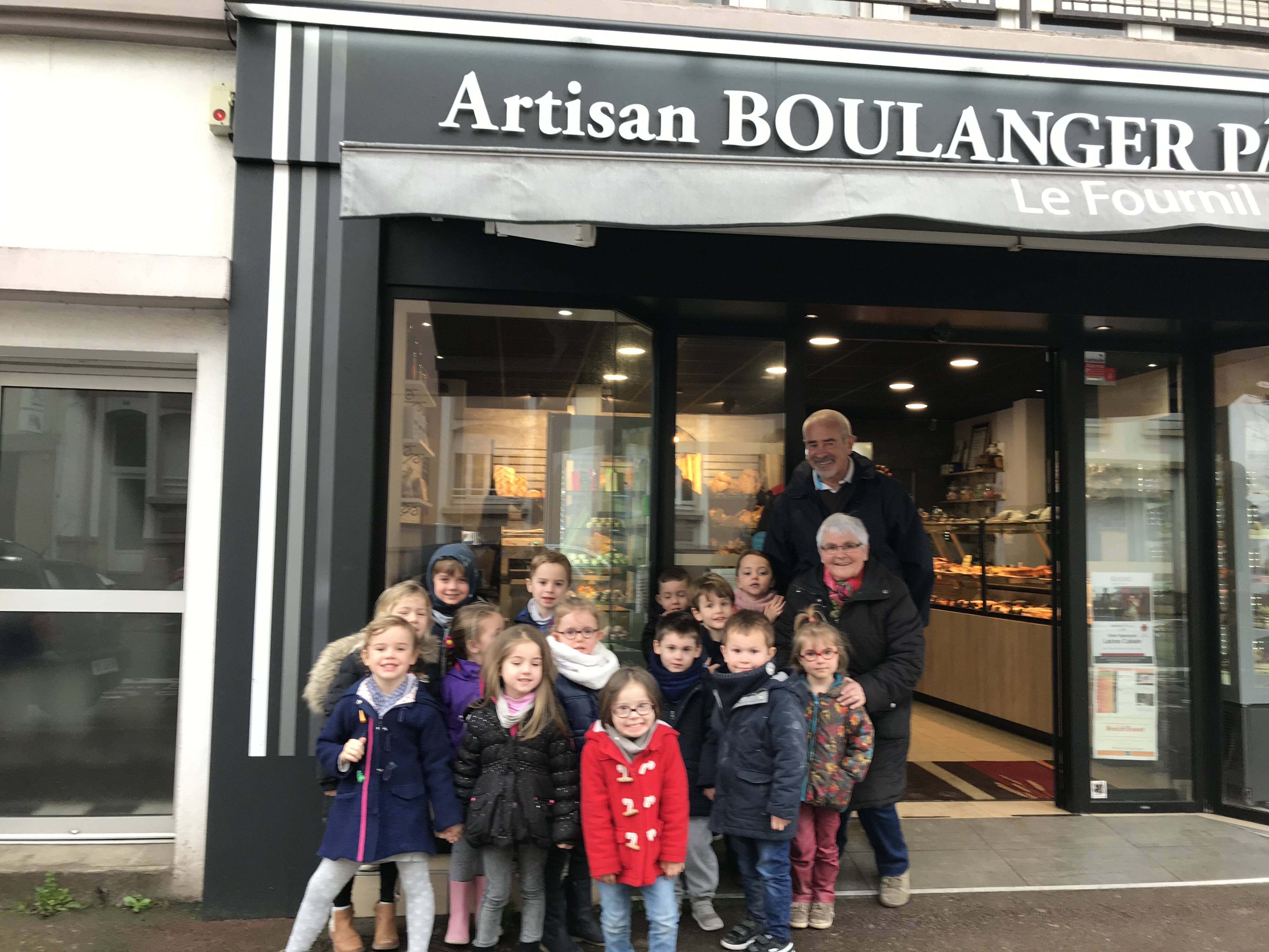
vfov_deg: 49.7
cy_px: 476
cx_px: 634
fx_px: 1026
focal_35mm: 28
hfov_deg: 63.4
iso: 25
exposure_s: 1/50
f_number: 1.8
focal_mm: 3.99
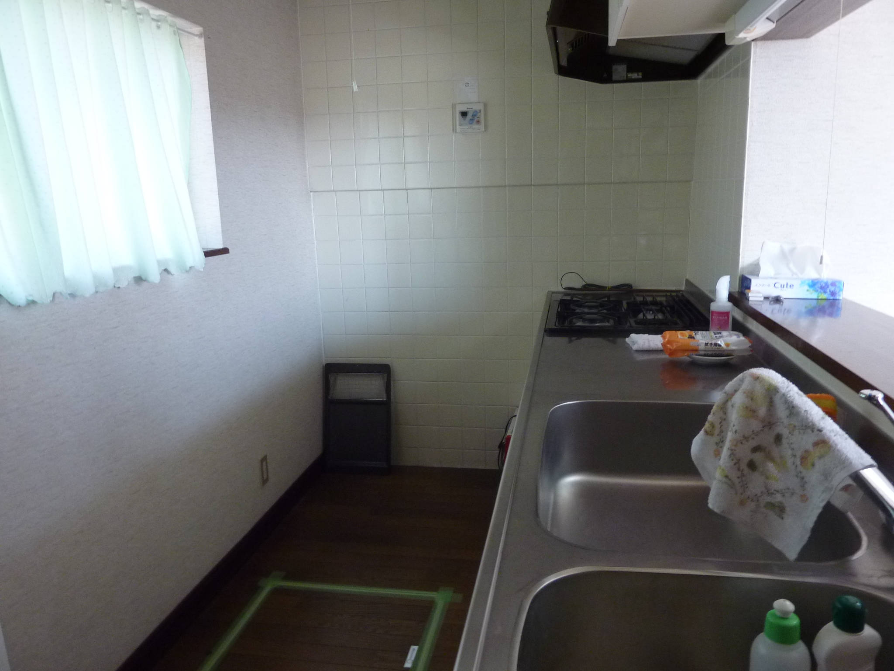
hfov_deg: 69.4
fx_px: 646
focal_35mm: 25
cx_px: 447
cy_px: 336
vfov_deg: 54.9
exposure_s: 1/30
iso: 250
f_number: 3.3
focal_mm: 4.1
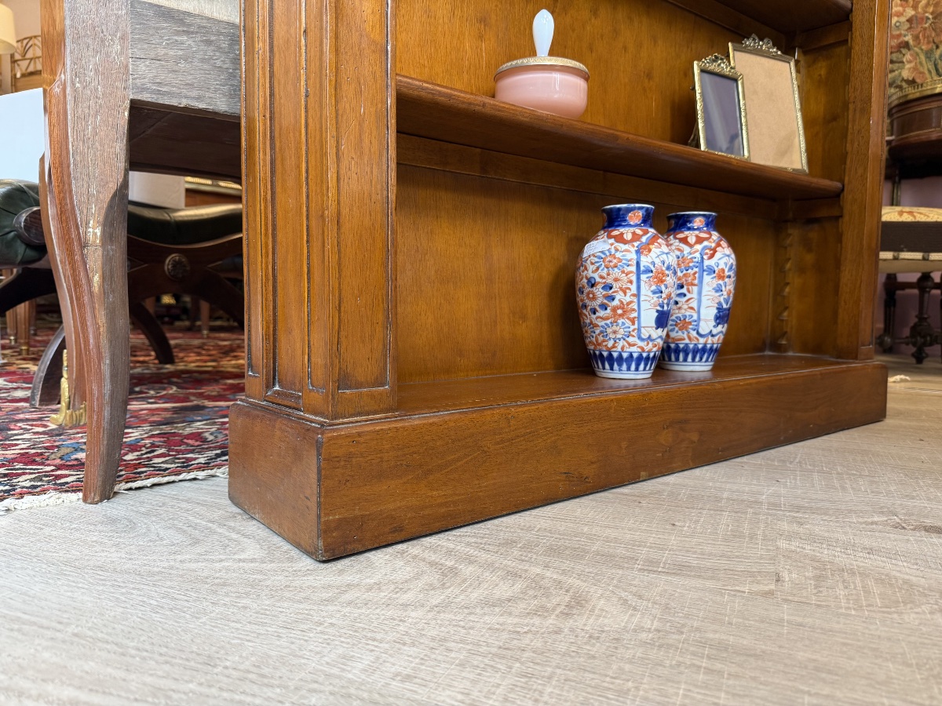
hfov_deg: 71.6
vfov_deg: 56.8
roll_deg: -0.7
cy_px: 353
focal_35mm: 24
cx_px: 471
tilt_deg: -4.3
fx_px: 653
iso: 160
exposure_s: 1/100
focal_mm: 6.76
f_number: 1.78
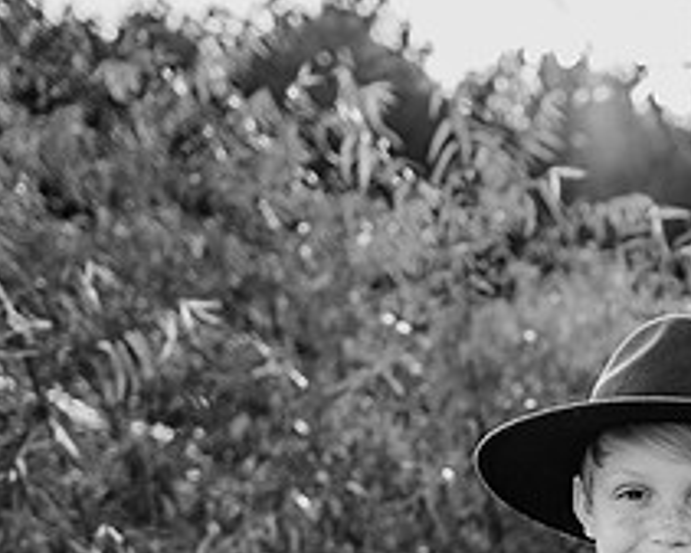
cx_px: 734
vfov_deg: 23.8
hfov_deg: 28.1
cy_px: 522
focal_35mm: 62
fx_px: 1269
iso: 200
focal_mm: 24
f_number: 2.5
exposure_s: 1/1250
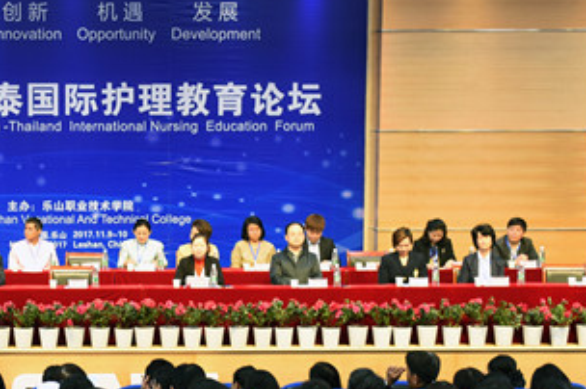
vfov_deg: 12.2
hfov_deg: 18.0
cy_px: 285
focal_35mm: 112
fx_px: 1821
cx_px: 75
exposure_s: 1/40
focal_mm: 40
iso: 360
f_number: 2.8
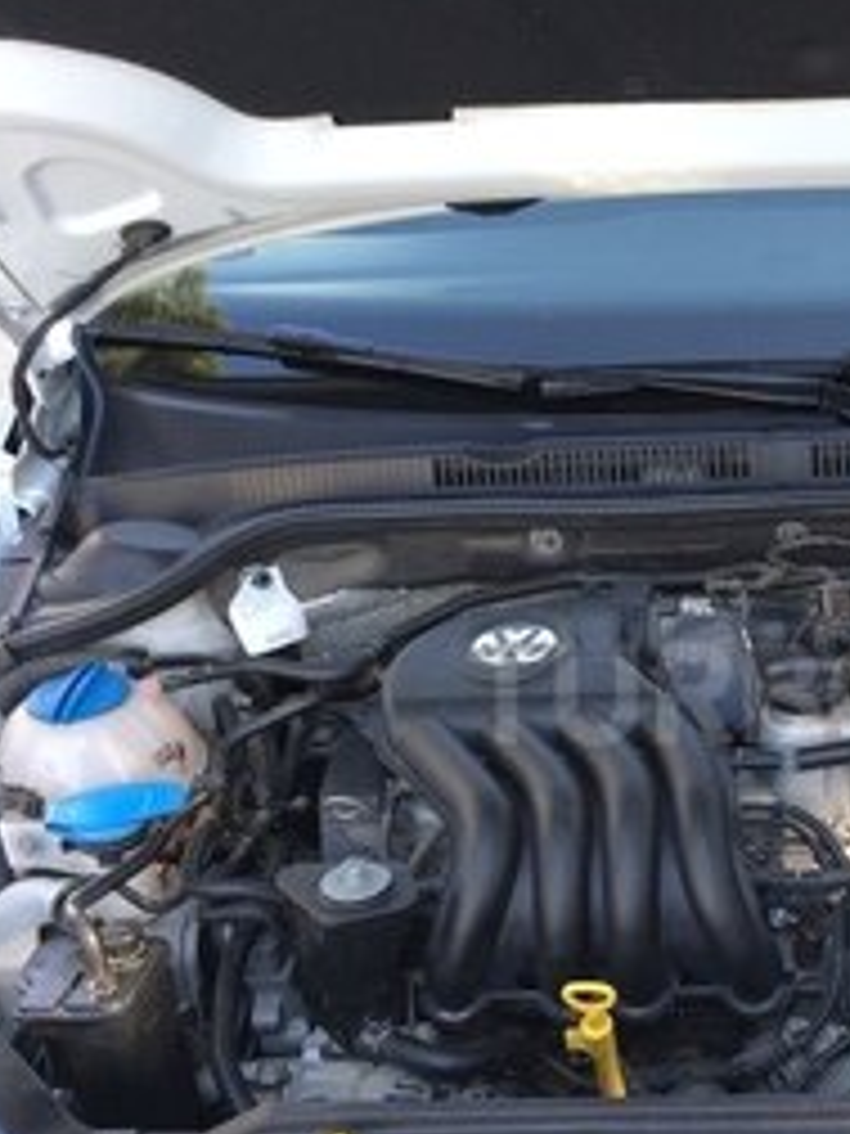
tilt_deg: -34.9
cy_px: 693
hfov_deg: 24.7
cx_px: 814
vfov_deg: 33.6
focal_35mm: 57
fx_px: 1866
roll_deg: -1.0
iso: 32
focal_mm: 4.15
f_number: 2.2
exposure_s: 1/100
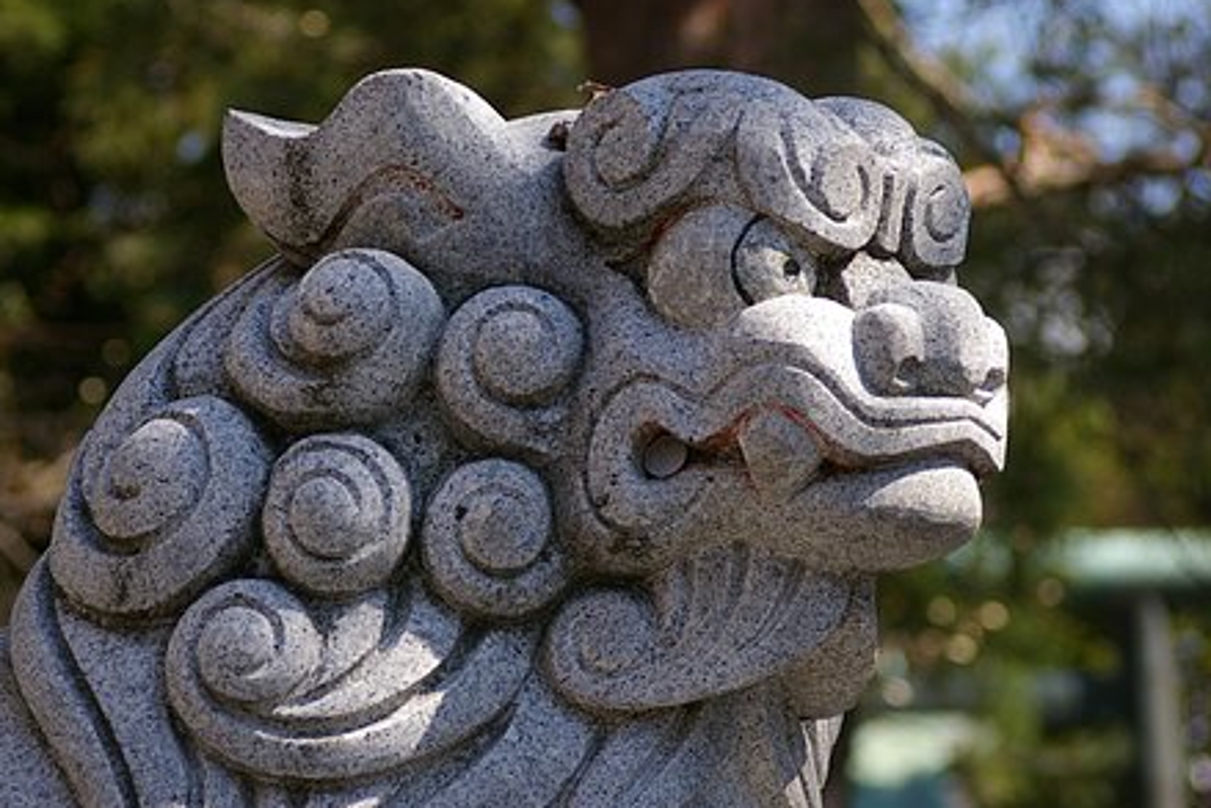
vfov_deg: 9.2
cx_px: 552
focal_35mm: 149
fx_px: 5000
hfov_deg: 13.8
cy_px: 412
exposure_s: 1/320
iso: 200
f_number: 5.6
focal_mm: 85
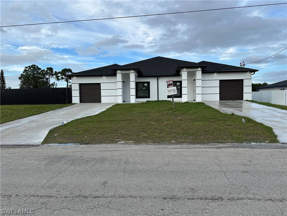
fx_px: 199
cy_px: 108
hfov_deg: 71.6
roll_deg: +1.2
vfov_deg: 56.8
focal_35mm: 24
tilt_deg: -2.3
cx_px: 144
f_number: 1.78
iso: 80
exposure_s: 1/2203
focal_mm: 6.86
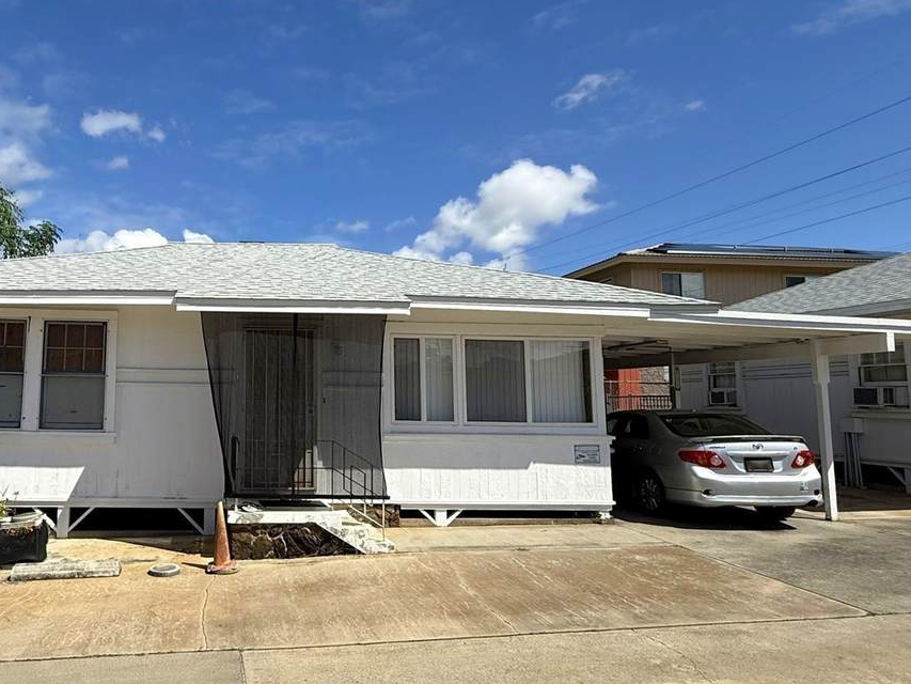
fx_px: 553
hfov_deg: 75.0
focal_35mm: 21
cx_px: 263
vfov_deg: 62.8
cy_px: 268
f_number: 2.2
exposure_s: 1/3891
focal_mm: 2.22
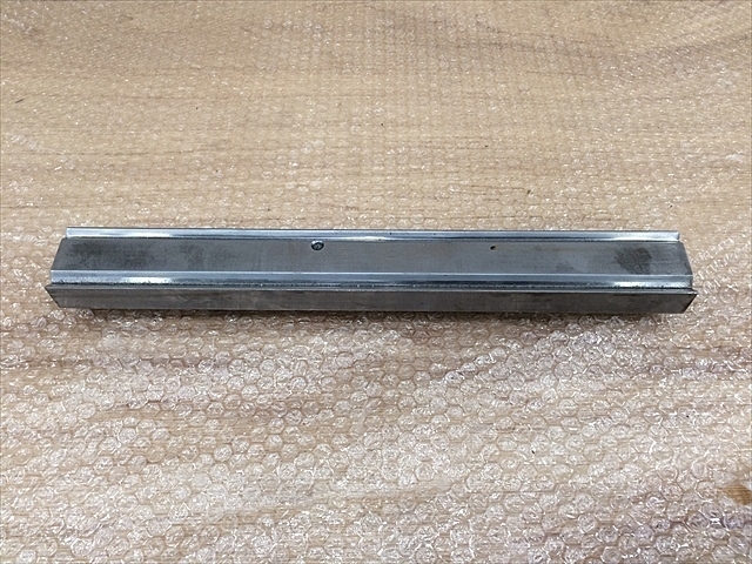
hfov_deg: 61.7
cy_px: 282
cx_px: 376
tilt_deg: -55.5
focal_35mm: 29
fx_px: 630
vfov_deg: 48.2
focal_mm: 4.15
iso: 64
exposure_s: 1/30
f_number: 2.2
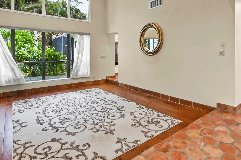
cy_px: 59
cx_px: 146
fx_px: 140
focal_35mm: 21
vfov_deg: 58.6
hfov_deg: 80.2
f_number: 9
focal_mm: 14
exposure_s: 1/15
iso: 1250
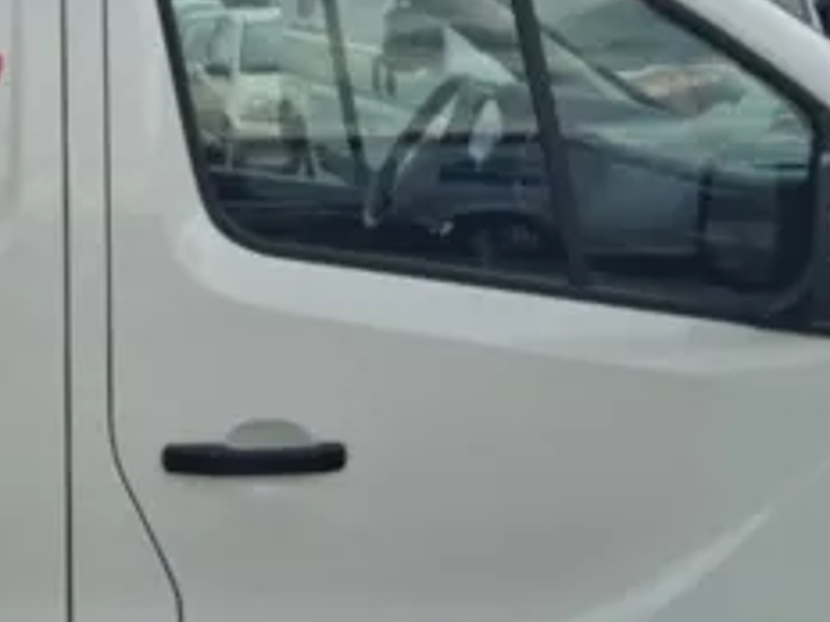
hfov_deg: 18.9
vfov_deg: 14.9
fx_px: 2374
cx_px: -118
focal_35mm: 99
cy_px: 311
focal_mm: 5.54
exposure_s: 1/1592
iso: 50
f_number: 1.8
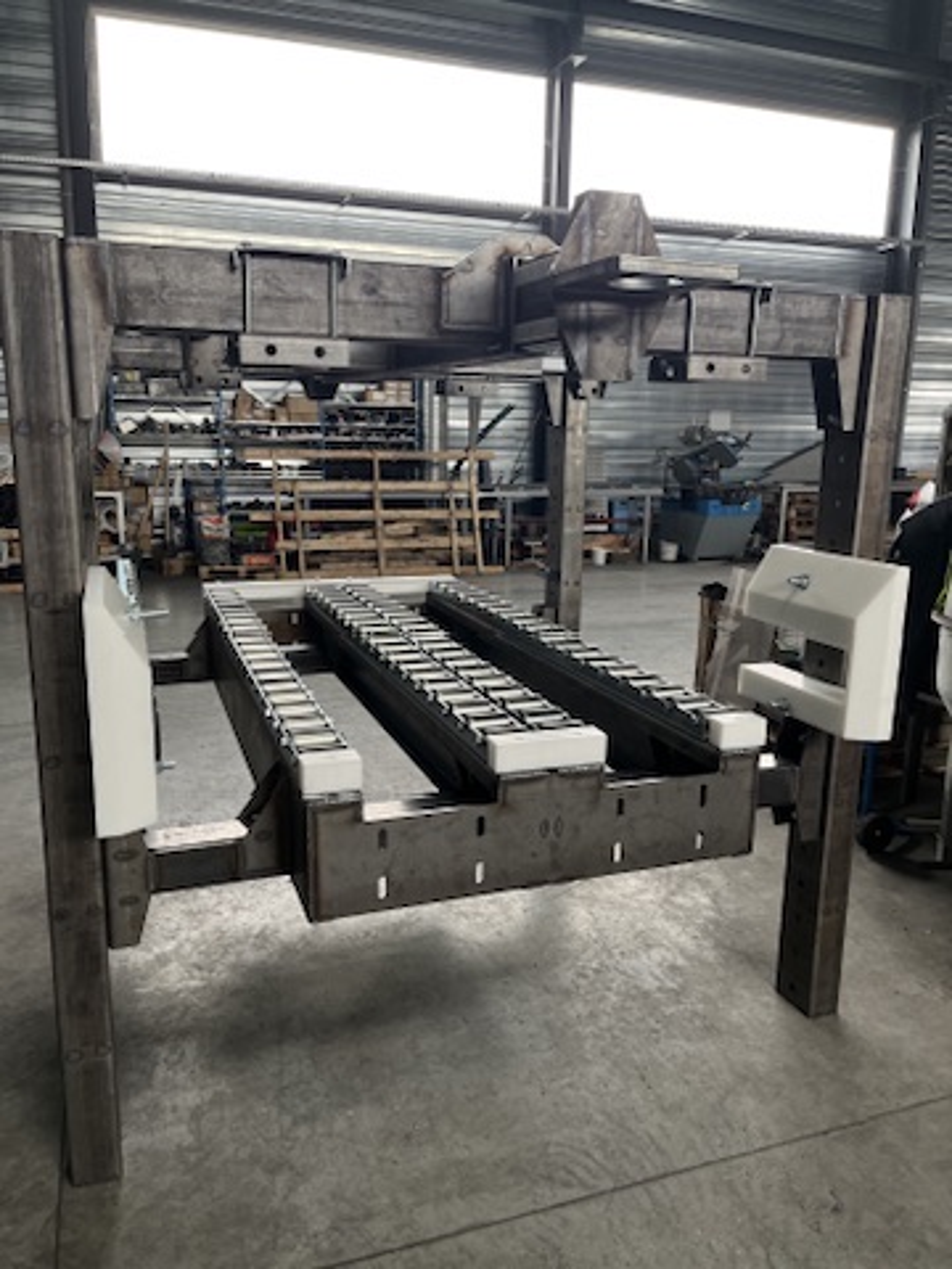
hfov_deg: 53.1
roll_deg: -0.5
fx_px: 953
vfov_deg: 67.3
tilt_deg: -13.2
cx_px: 476
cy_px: 634
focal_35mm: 26
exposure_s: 1/74
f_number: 1.6
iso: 125
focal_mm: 5.1
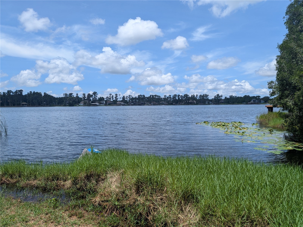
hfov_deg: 71.6
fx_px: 210
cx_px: 152
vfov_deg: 56.8
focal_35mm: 24
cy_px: 114
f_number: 1.7
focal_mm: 4.53
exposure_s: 1/1692
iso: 27
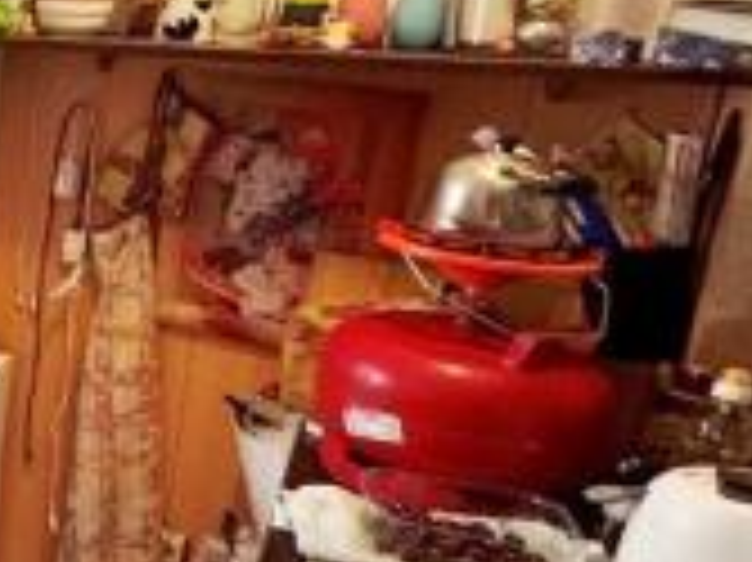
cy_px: 191
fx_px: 1064
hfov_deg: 26.4
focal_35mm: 49
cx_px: -412
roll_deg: -2.0
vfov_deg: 29.5
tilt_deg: -13.1
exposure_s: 1/100
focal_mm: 2.22
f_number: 2.2
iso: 320
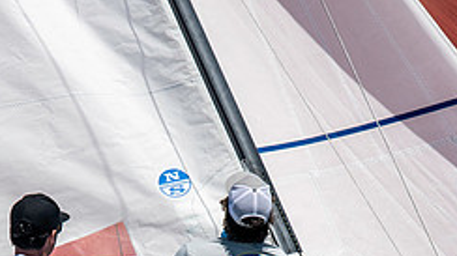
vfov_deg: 1.1
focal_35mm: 1120
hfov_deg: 1.9
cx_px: 193
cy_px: 345
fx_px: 13566
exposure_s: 1/4000
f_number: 5.6
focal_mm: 300
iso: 320
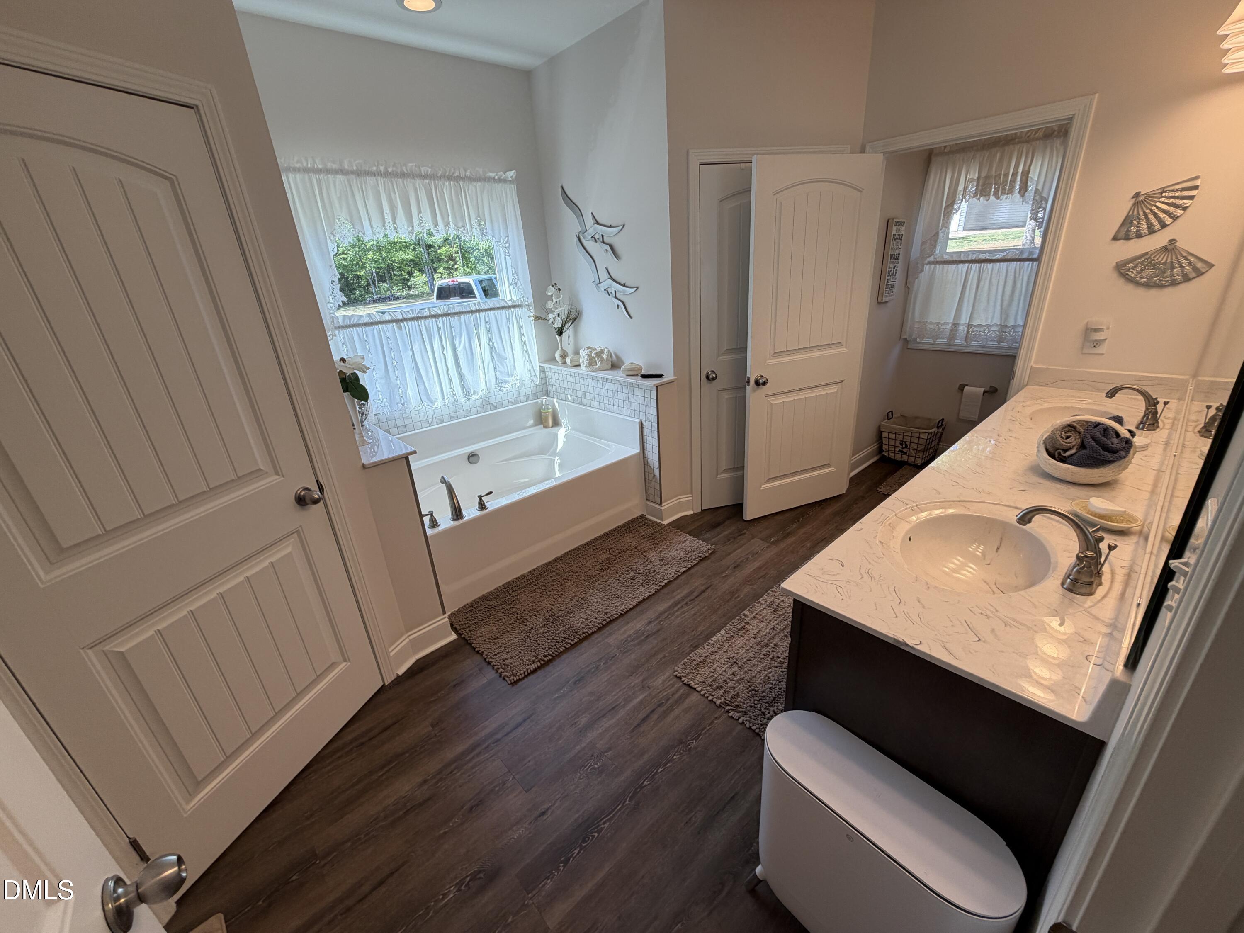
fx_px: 503
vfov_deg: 85.7
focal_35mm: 14
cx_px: 622
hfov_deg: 102.1
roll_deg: +3.1
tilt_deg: -21.5
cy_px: 466
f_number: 2.2
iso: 64
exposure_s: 1/120
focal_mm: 2.22
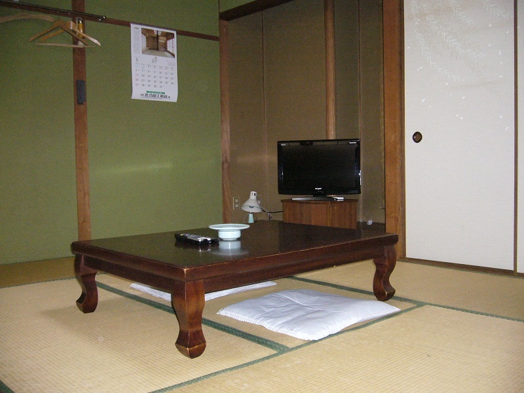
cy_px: 196
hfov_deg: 52.6
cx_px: 262
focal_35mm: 35
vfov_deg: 40.7
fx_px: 530
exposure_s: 1/60
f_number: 2.8
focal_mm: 5.8
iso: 400
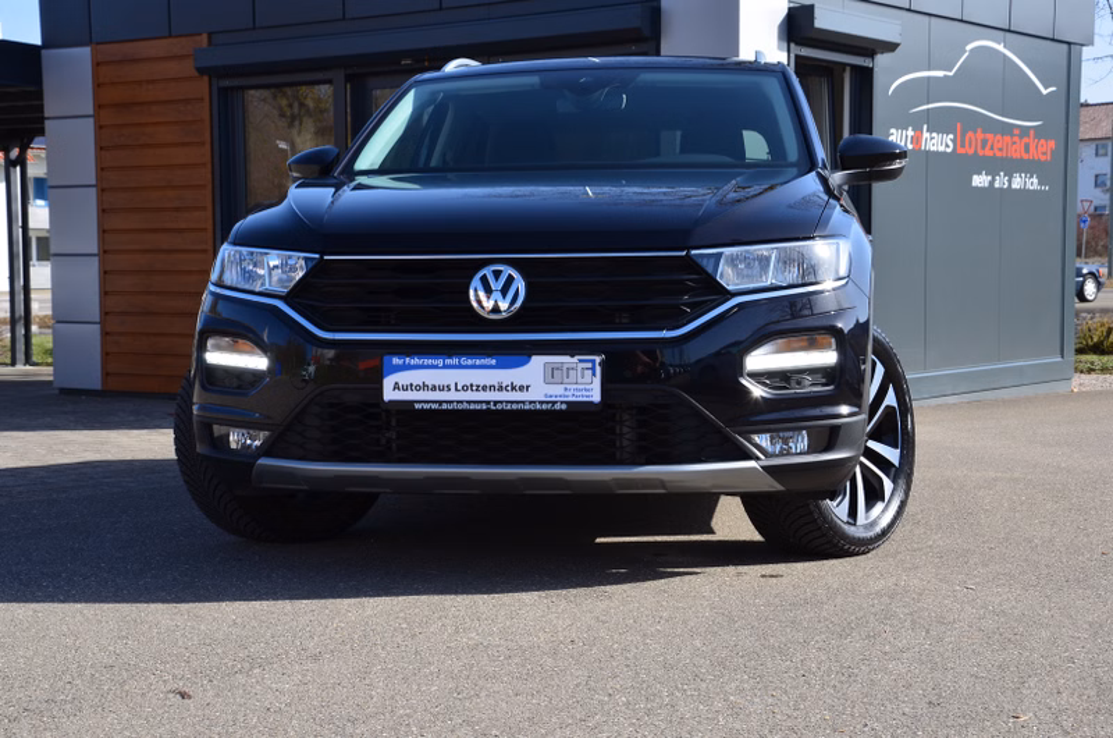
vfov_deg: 22.5
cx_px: 556
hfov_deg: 33.5
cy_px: 369
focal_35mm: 60
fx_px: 1851
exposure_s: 1/125
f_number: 11
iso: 140
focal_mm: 40
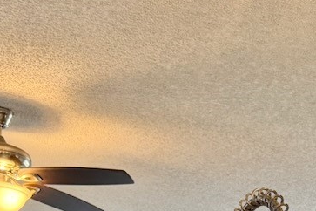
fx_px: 772
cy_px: 399
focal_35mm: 88
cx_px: 262
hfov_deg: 22.7
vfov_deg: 13.6
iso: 400
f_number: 1.78
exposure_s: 1/120
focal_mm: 6.76
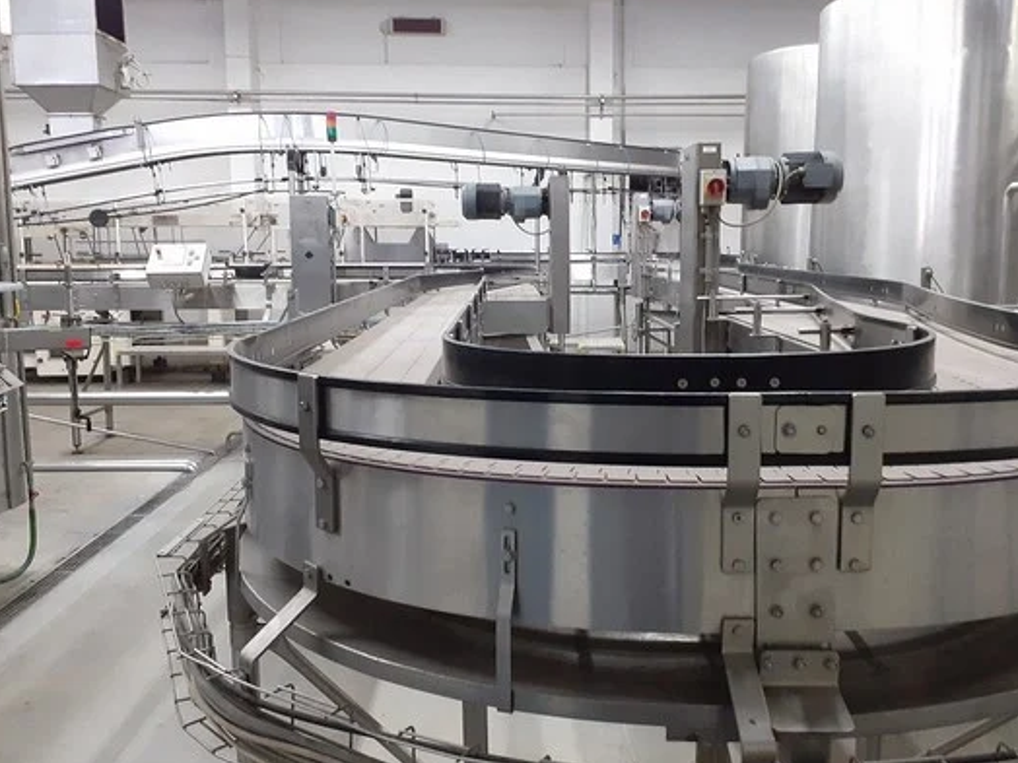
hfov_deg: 55.2
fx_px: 970
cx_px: 563
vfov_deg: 42.9
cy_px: 355
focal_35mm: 33
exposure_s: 1/33
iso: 200
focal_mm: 3.6
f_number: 1.9
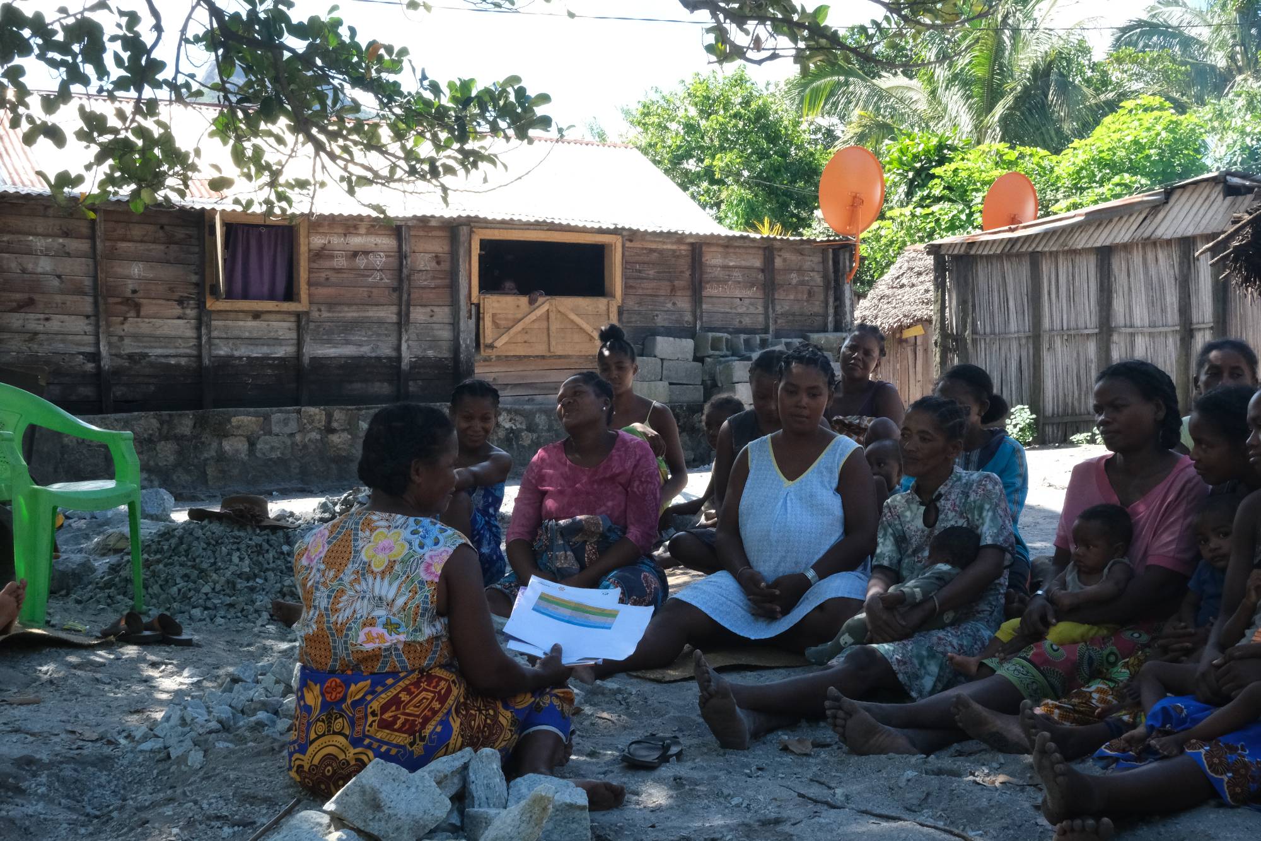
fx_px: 1471
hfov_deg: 46.4
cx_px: 630
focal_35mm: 42
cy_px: 420
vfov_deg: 31.9
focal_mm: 28
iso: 2000
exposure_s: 1/100
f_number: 22
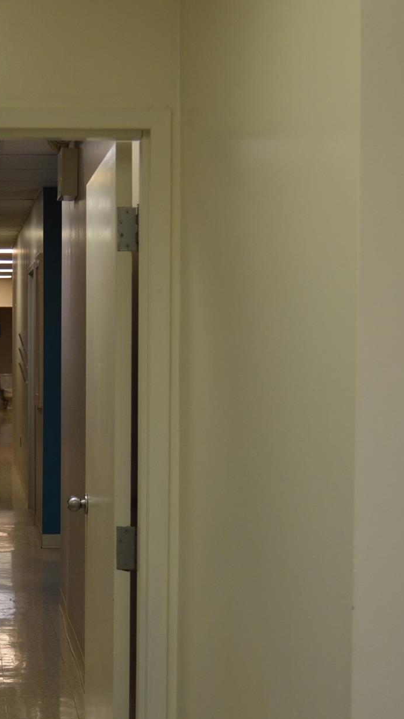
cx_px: 1
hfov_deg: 19.5
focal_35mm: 60
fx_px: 1140
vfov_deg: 34.9
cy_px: 387
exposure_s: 1/80
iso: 400
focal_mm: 23
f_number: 4.5
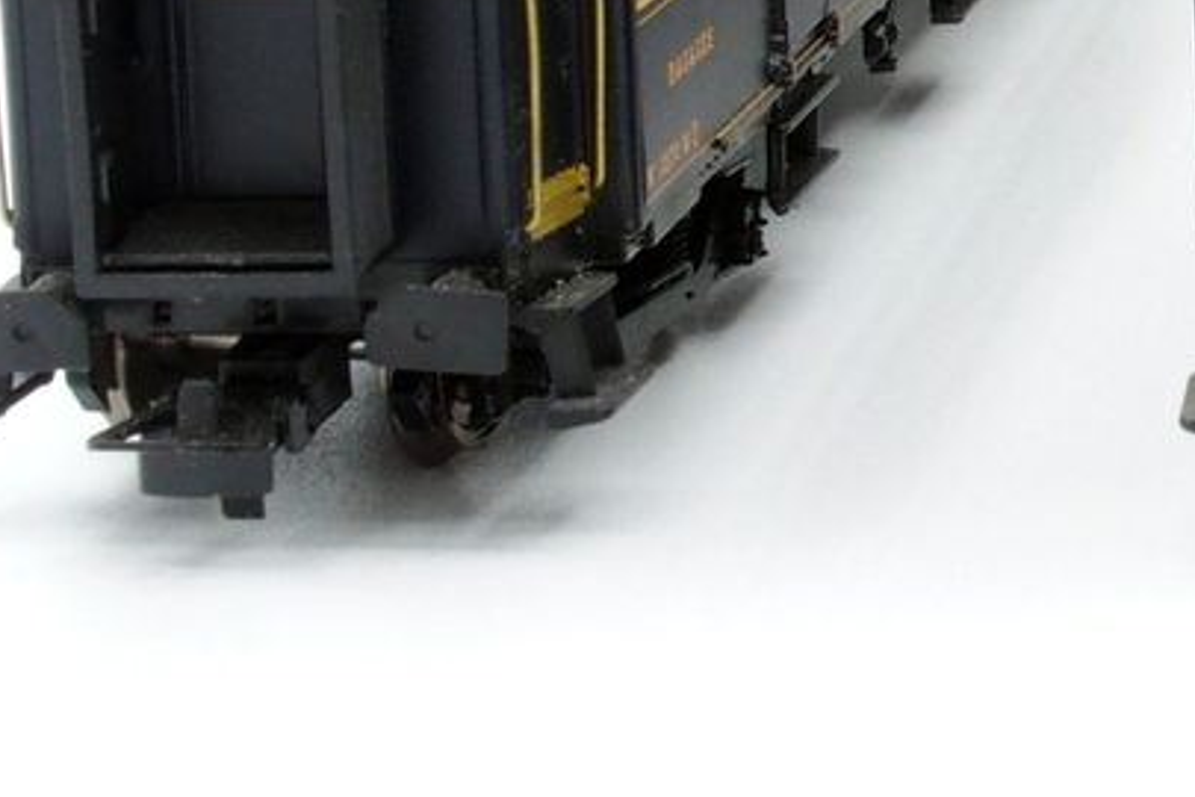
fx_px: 4580
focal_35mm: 138
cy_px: -218
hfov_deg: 14.1
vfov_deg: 9.8
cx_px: 1682
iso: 320
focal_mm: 9
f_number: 7.1
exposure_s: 1/100
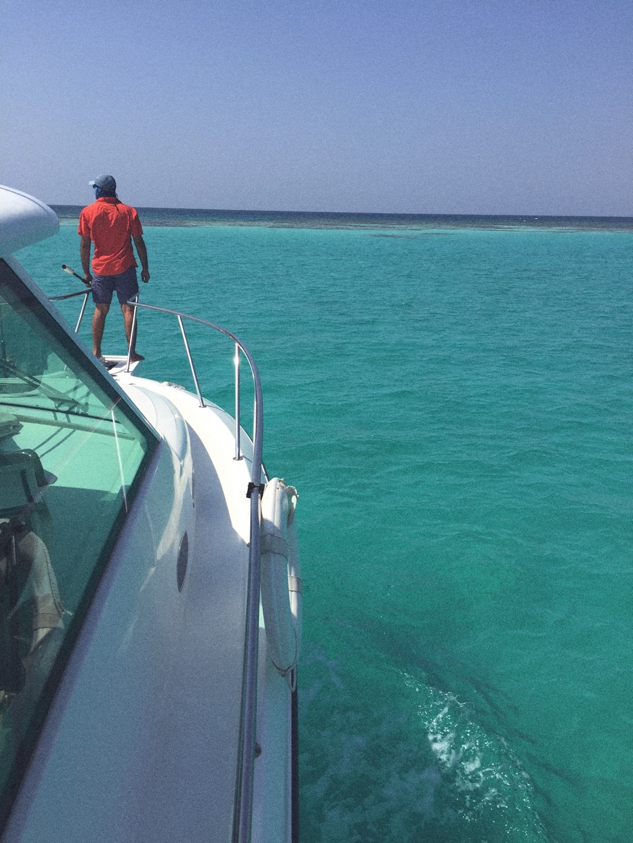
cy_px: 422
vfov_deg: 61.7
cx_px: 316
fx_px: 707
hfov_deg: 48.2
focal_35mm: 29
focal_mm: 4.15
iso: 32
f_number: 2.2
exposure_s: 1/2825
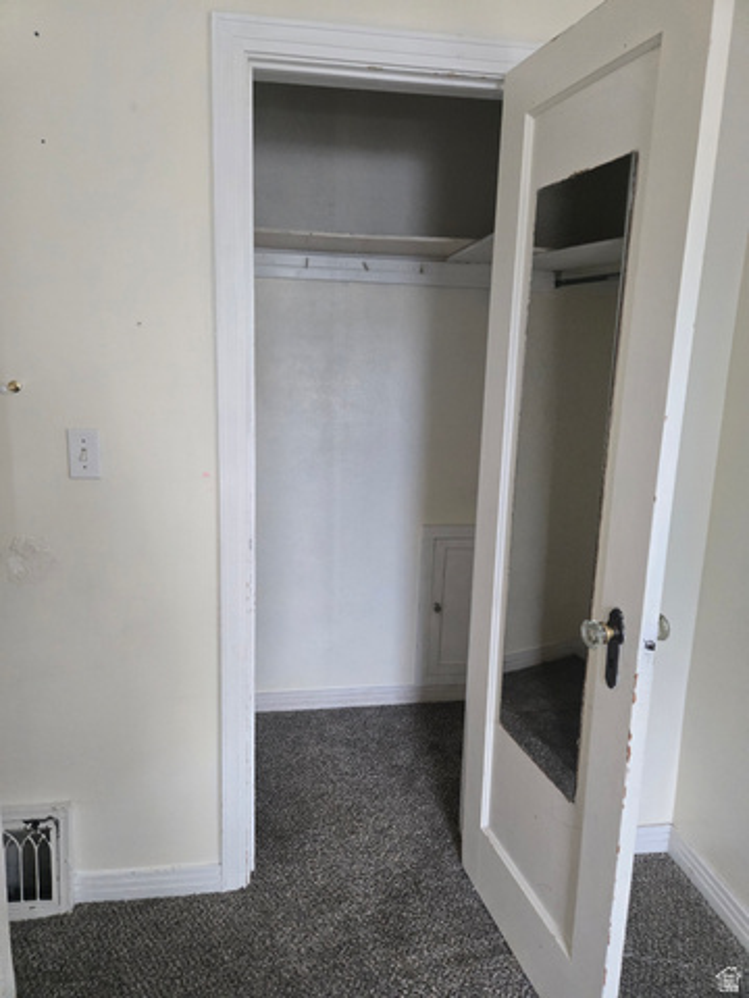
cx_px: 374
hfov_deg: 58.9
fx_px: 664
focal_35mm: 23
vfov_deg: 73.9
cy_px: 499
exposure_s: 1/120
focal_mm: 5.4
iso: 640
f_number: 1.8
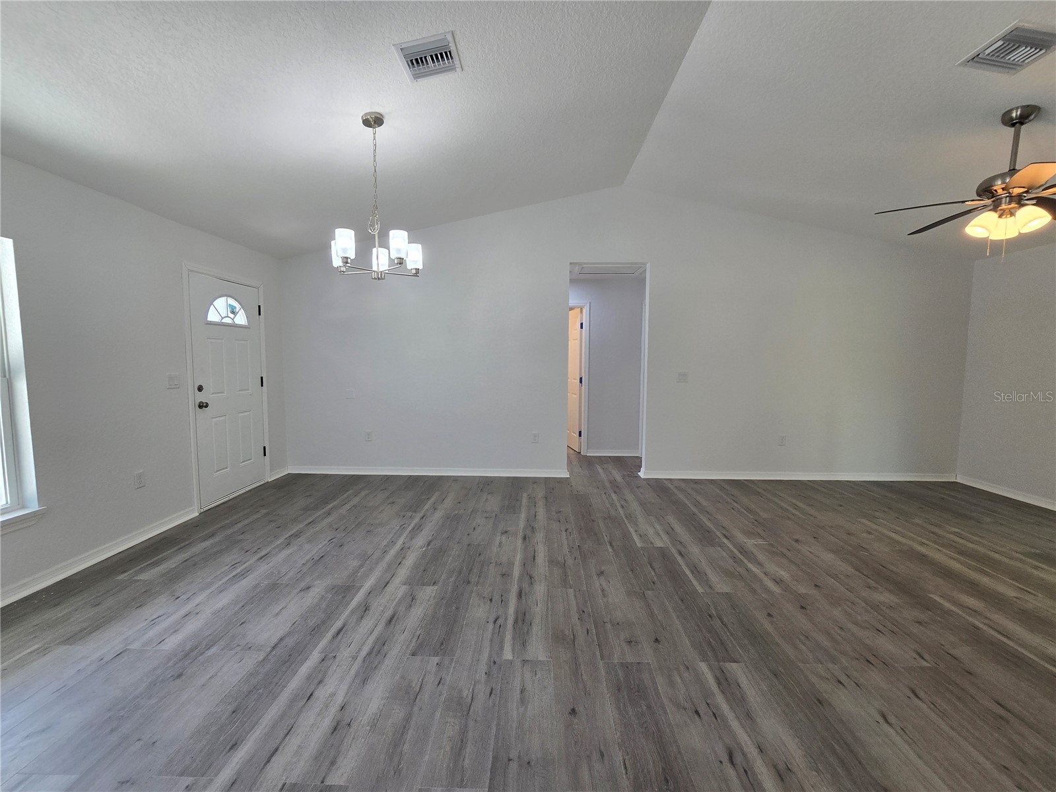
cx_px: 528
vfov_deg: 89.9
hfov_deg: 106.2
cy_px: 396
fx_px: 397
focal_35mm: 13
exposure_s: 1/120
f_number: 2.2
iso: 64
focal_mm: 2.2
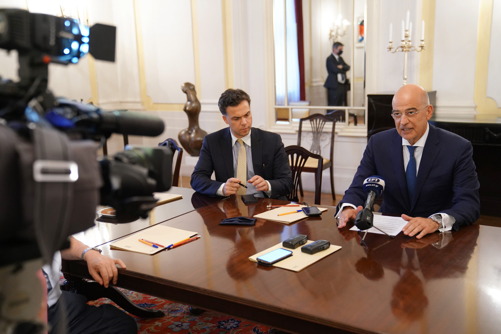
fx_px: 571
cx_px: 250
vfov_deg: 32.6
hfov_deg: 47.4
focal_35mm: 41
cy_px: 167
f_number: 2.8
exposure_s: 1/125
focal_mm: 41
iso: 2500
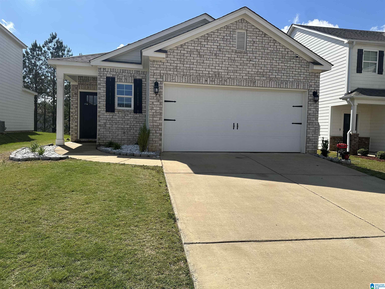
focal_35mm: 24
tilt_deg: -2.7
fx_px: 267
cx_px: 192
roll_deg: -1.3
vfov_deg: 56.8
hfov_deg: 71.6
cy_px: 144
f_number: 1.78
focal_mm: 6.86
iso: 80
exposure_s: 1/5848
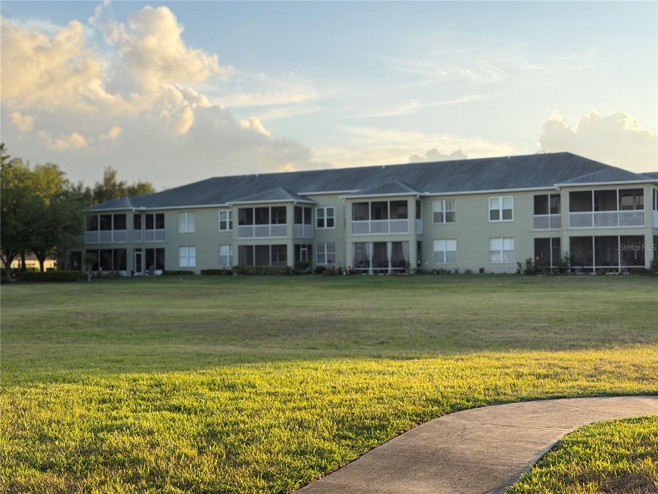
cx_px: 329
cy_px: 247
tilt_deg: +2.0
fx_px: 912
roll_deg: +0.4
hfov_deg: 39.7
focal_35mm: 48
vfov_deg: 30.3
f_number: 1.78
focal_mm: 6.76
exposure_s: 1/740
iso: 100
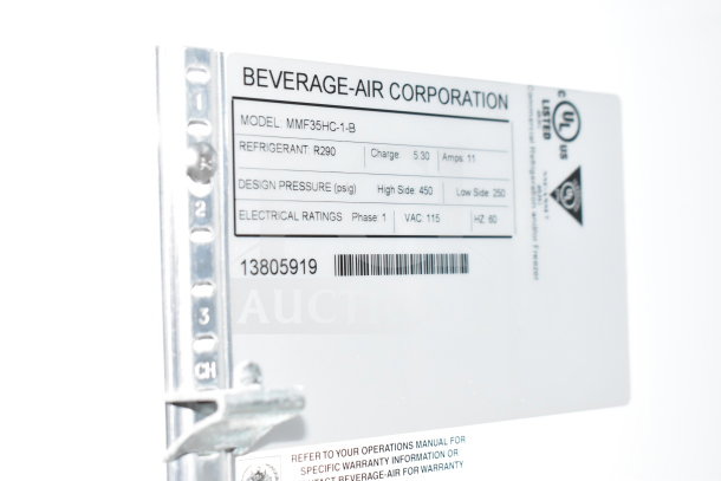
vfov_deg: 20.2
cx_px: 360
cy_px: 240
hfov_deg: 29.9
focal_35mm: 68
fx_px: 1352
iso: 2800
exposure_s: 1/80
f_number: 6.3
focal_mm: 45
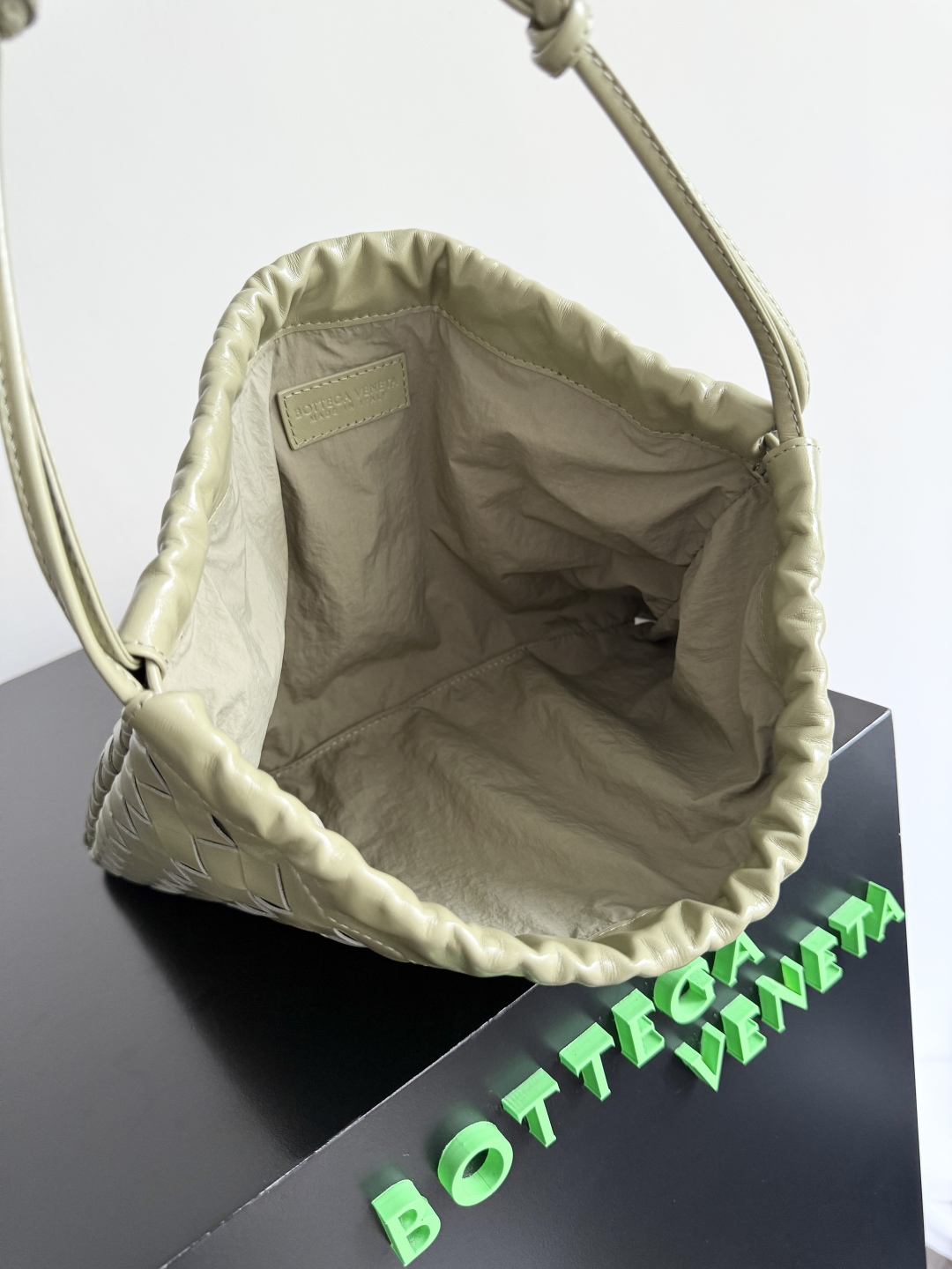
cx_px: 476
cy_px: 634
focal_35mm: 24
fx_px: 880
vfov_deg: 71.6
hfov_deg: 56.8
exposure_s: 1/121
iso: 200
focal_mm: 6.76
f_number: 1.78
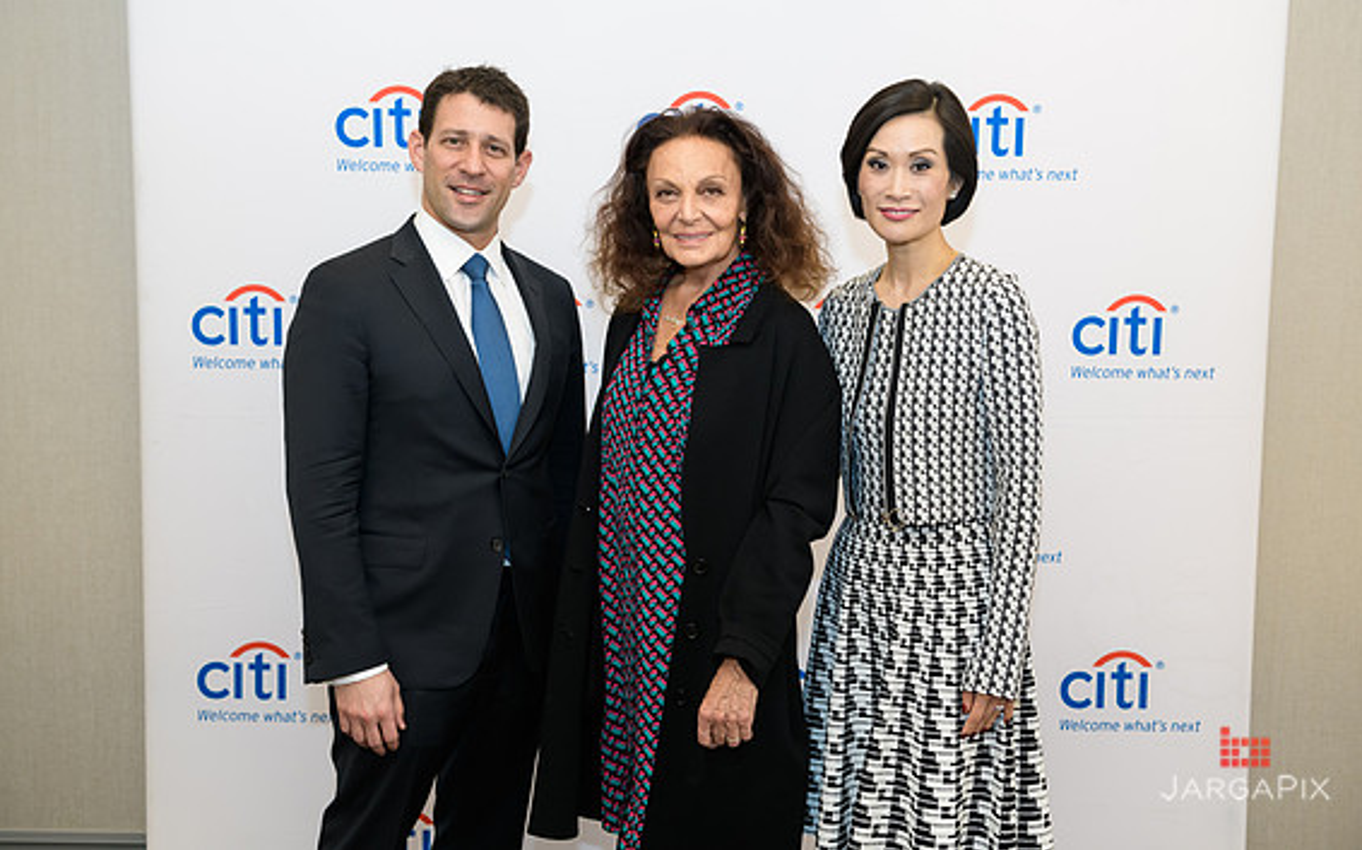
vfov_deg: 27.9
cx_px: 693
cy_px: 386
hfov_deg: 43.5
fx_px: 1706
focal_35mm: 46
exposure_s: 1/125
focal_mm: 44
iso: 800
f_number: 4
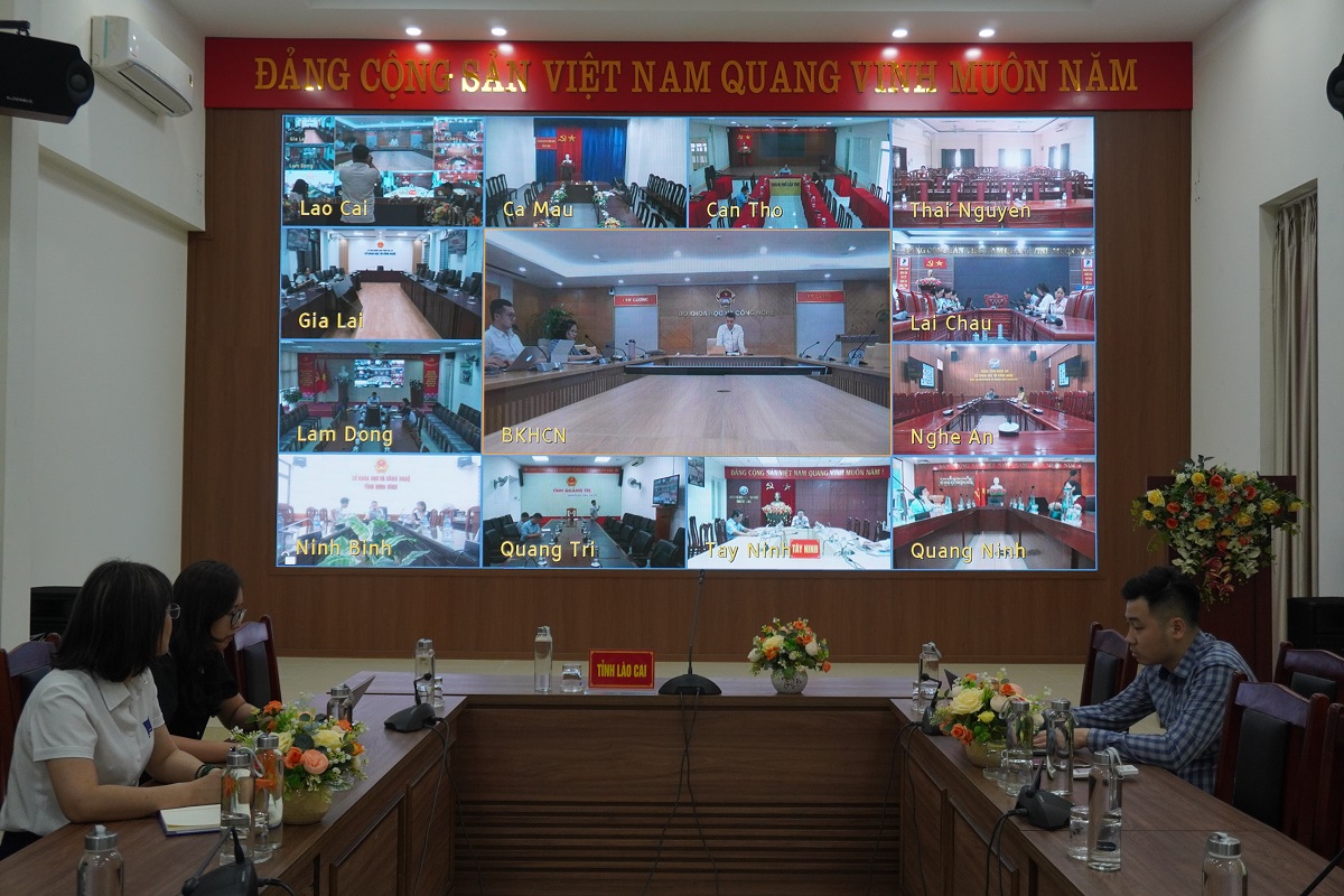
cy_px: 448
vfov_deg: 36.9
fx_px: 1344
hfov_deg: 53.1
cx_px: 672
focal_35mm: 36
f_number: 4.5
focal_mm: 24
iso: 640
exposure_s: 1/160
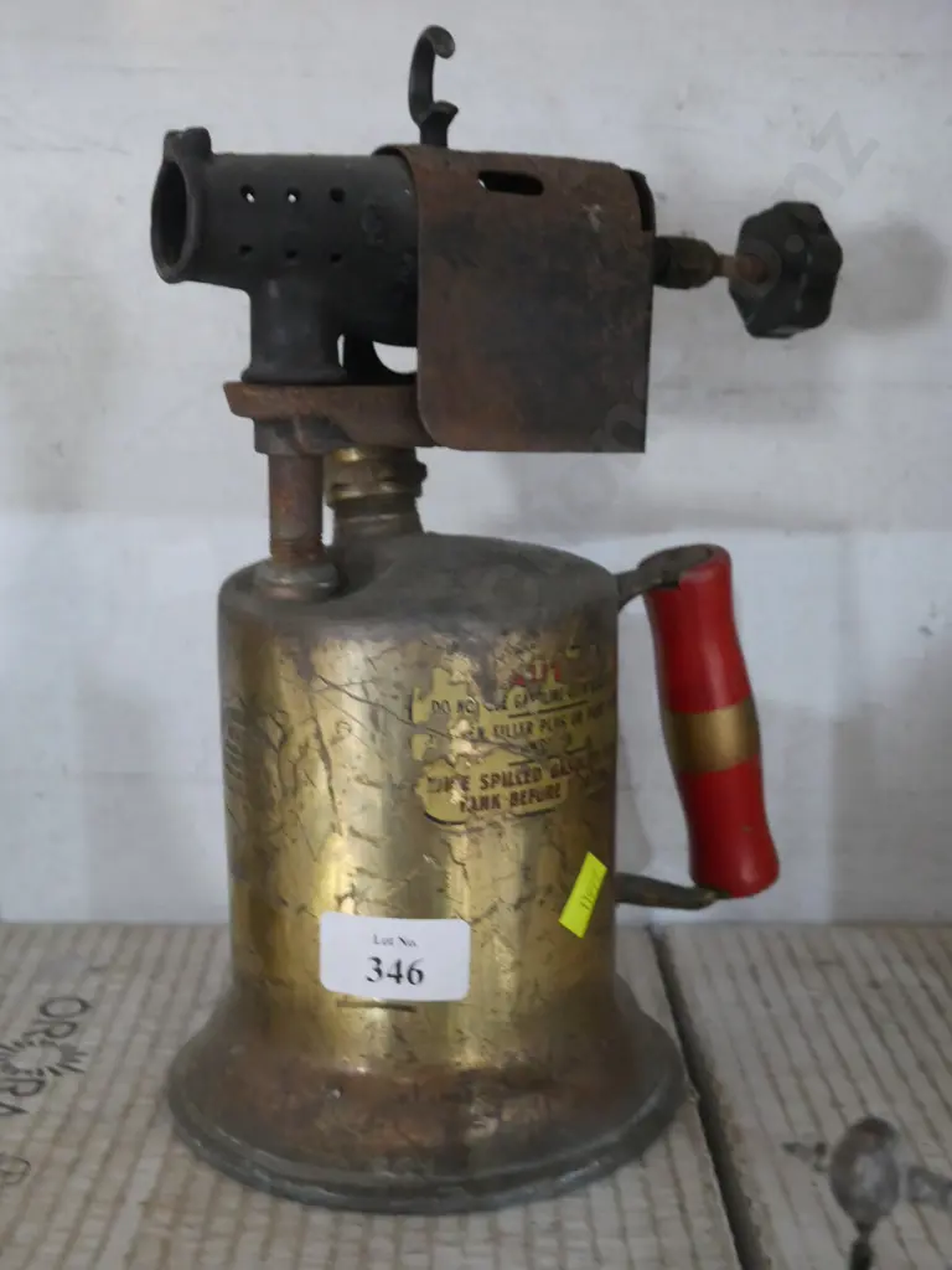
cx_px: 476
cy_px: 635
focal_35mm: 46
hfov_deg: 31.5
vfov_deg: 41.2
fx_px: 1687
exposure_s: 1/30
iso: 3200
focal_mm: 23
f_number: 5.1
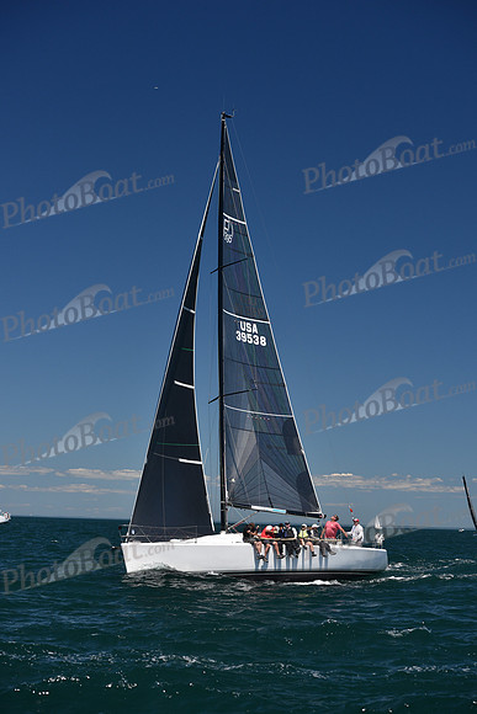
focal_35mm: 70
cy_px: 357
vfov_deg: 28.8
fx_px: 1390
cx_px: 238
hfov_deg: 19.5
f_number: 5.6
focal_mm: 70
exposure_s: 1/800
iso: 250
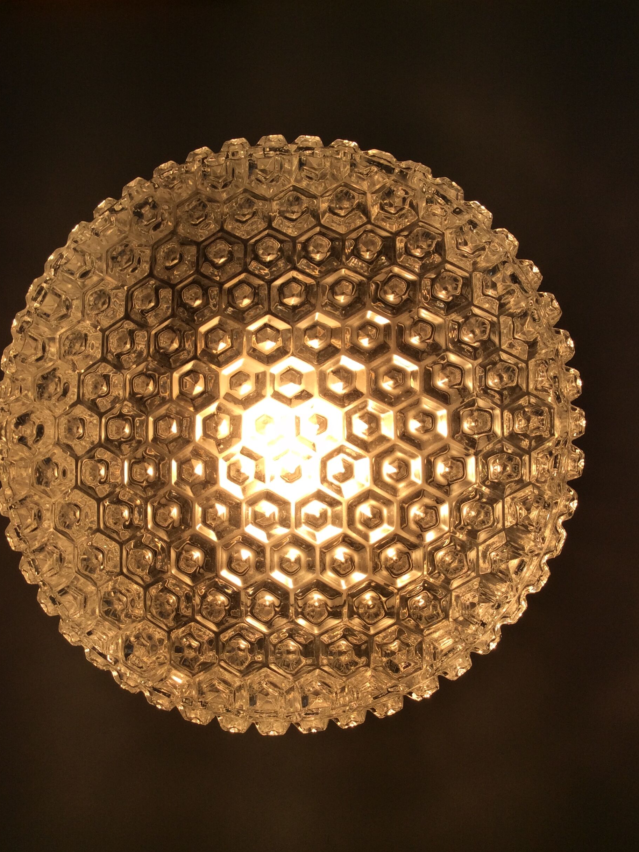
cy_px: 431
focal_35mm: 34
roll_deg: -0.1
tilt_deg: -4.5
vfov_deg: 54.0
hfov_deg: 41.8
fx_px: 837
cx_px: 306
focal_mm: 3.3
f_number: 2.4
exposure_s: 1/430
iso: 32
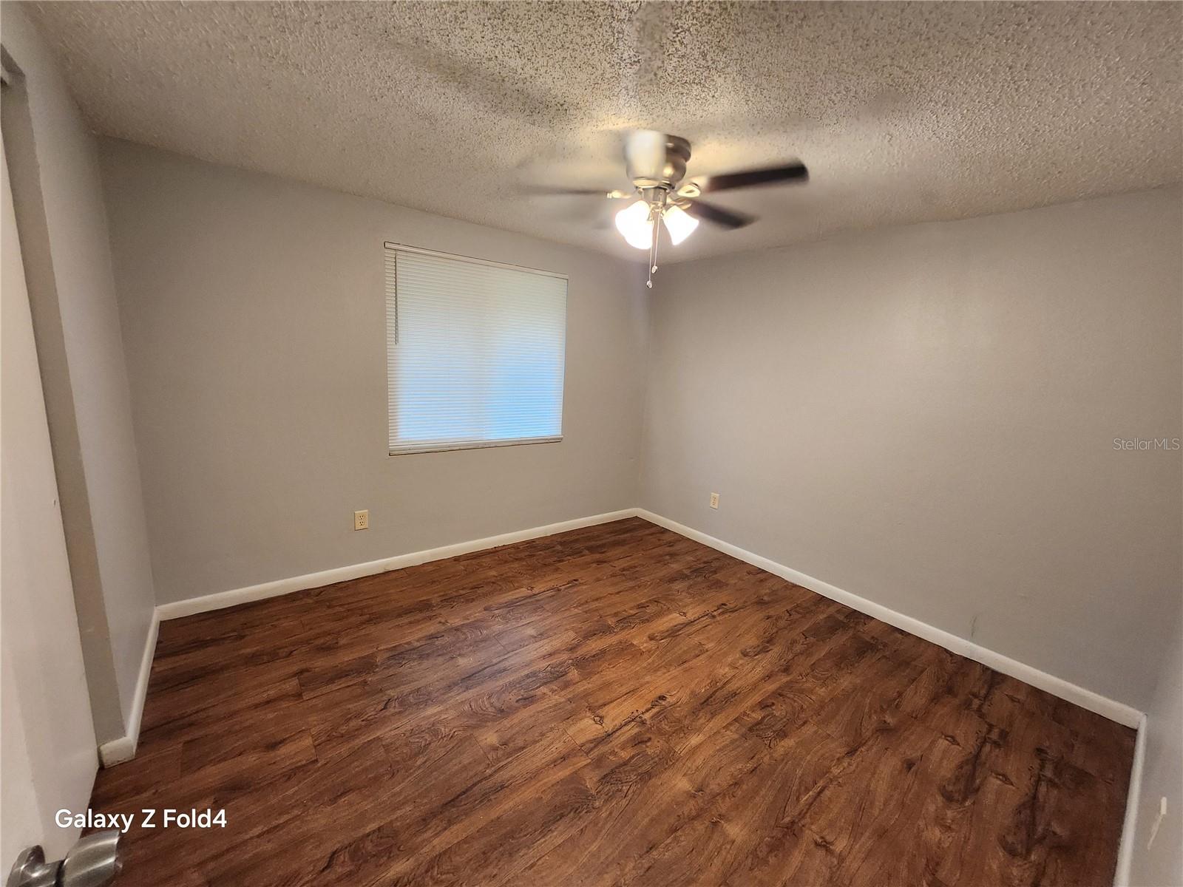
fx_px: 444
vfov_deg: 89.9
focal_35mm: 13
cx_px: 592
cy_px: 444
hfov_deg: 106.2
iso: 320
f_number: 2.2
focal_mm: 1.74
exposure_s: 1/60
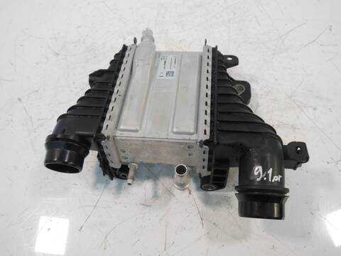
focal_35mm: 32
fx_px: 315
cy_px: 128
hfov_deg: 56.8
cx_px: 170
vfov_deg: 44.2
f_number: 3.8
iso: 800
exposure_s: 1/125
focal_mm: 16
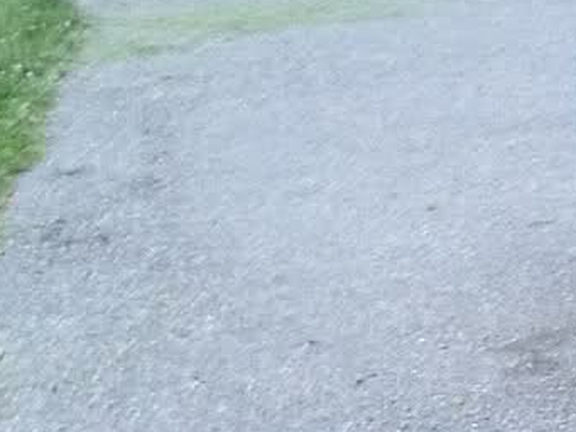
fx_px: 2730
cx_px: 802
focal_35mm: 164
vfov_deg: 9.0
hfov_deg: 11.6
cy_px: 381
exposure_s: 1/20
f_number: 2.4
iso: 160
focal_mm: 4.28
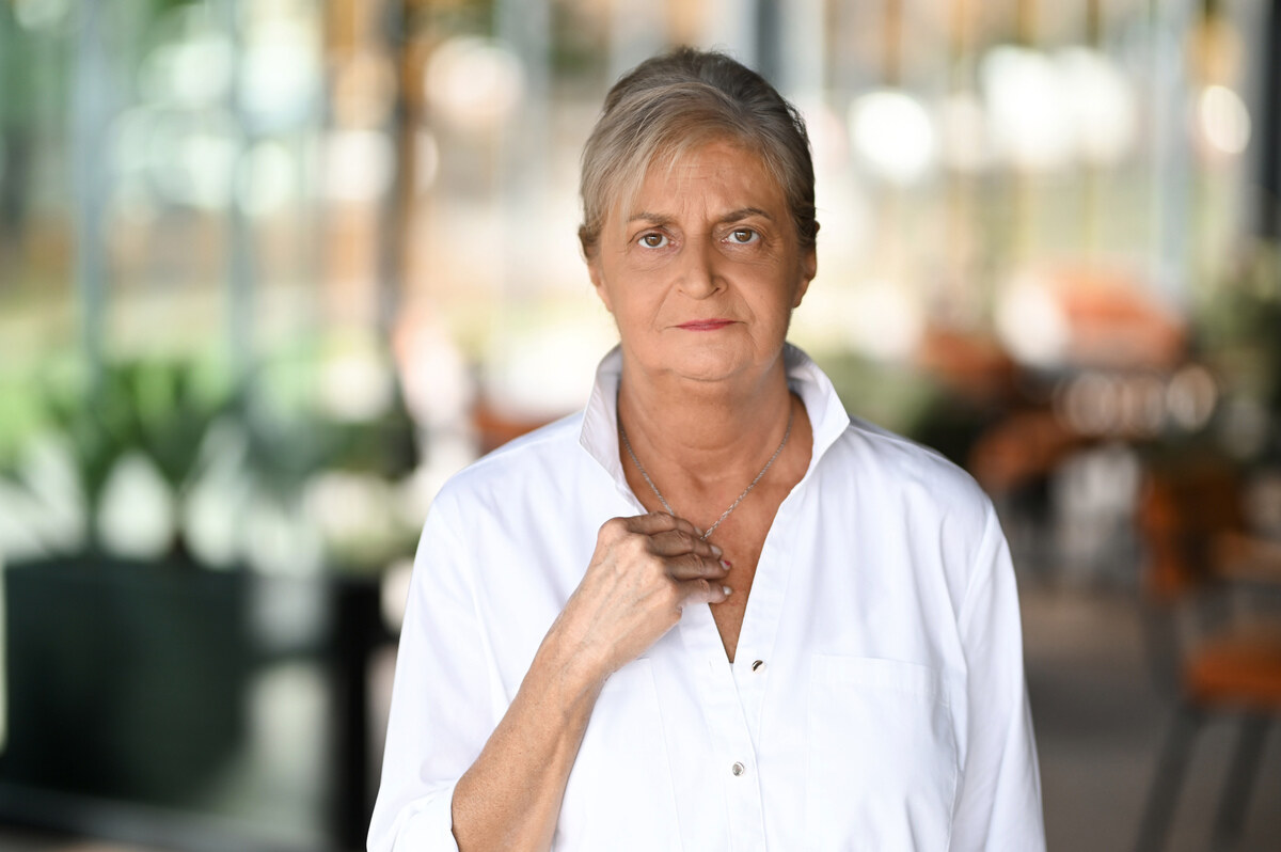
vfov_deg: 16.0
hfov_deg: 23.9
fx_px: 3022
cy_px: 426
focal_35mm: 85
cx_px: 640
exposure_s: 1/500
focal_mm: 85
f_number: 1.4
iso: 320
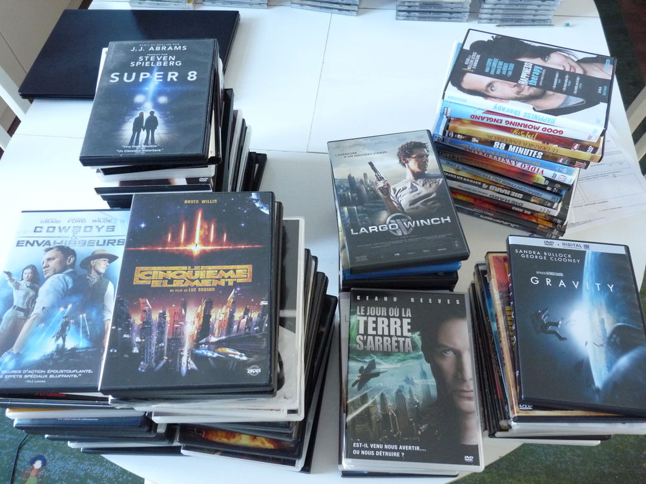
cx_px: 323
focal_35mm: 27
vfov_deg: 51.4
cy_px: 242
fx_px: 504
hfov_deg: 65.3
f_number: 2.8
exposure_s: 1/20
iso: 400
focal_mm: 4.8
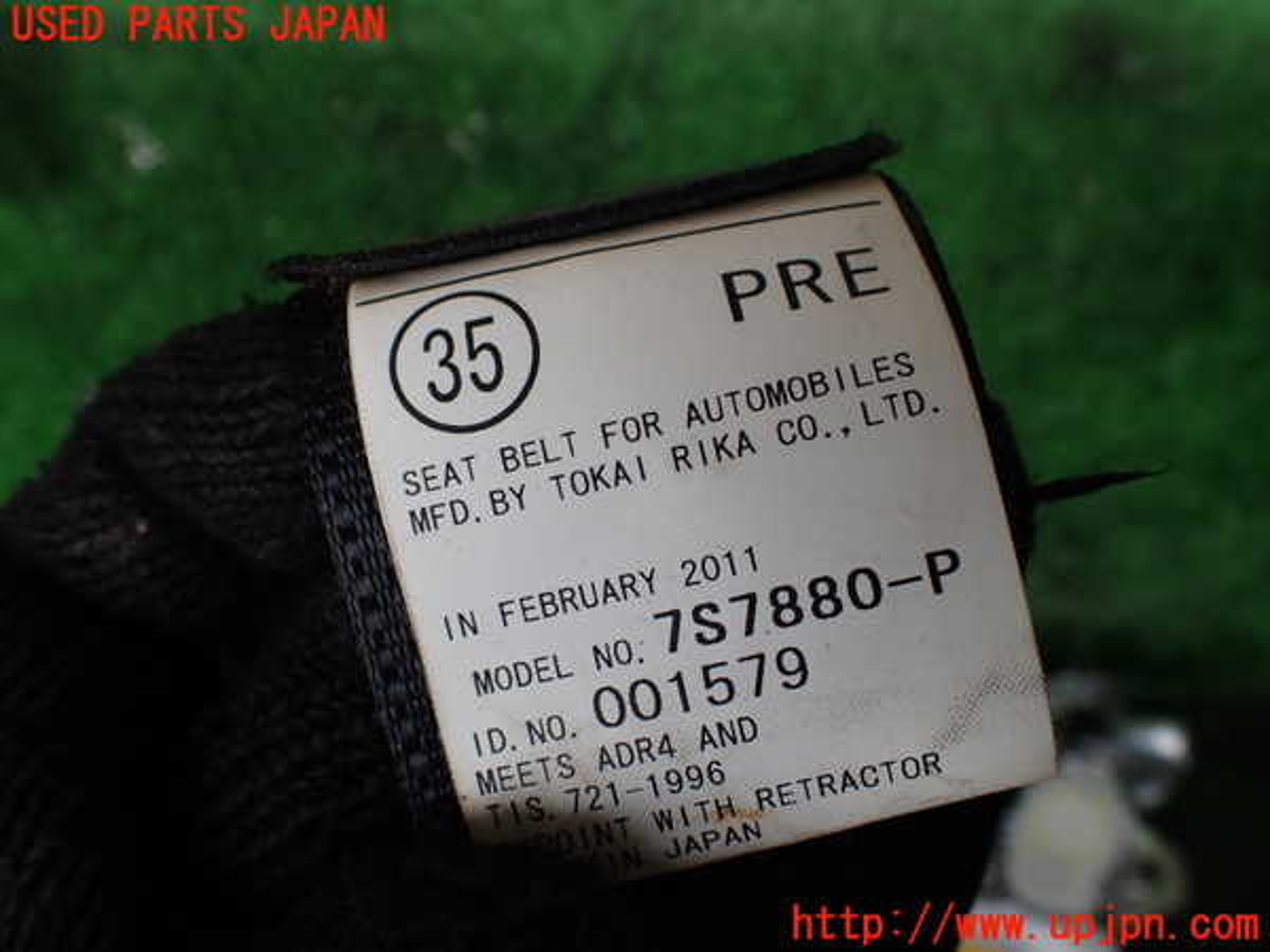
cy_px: 476
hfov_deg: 60.0
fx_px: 1101
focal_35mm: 30
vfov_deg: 46.8
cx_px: 635
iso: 100
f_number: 3.2
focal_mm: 5.4
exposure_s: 1/125
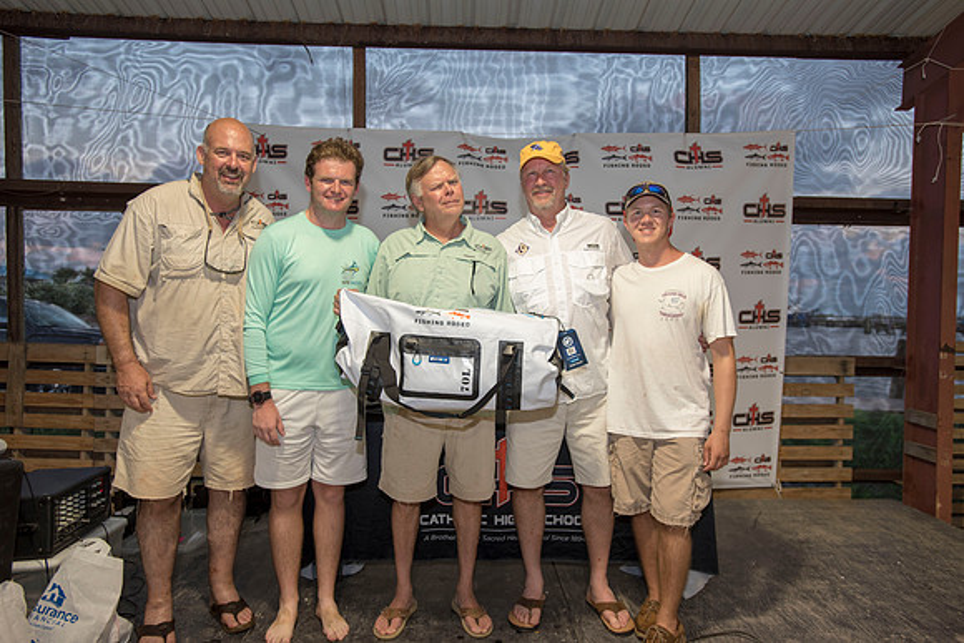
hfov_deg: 73.7
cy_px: 322
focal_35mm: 24
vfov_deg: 53.2
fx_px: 643
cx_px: 482
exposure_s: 1/100
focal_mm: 24
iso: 500
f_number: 4
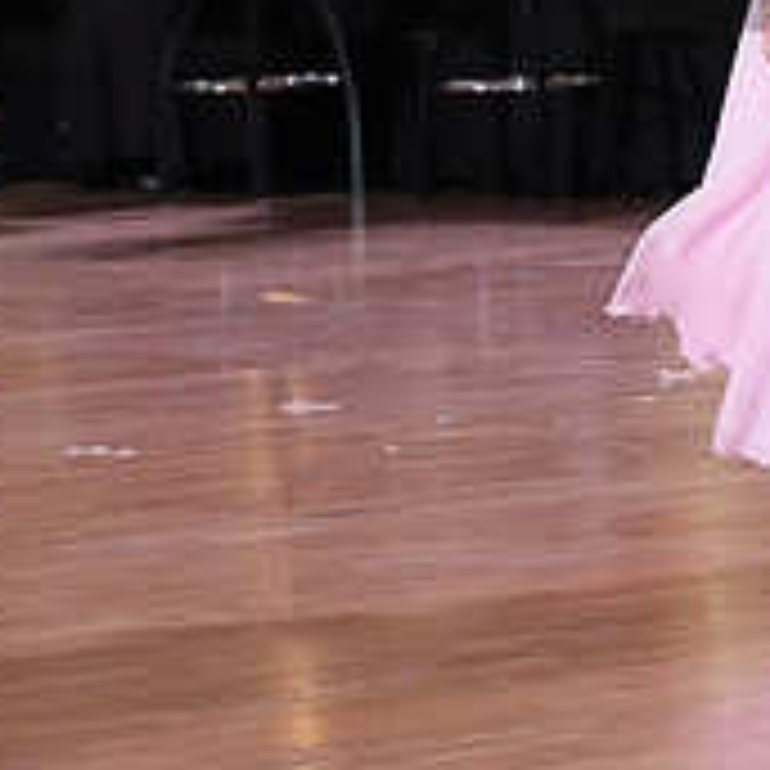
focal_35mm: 303
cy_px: -88
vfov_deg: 5.8
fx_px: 7625
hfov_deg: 5.7
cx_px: 1094
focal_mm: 105
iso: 5000
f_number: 5.6
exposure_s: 1/320
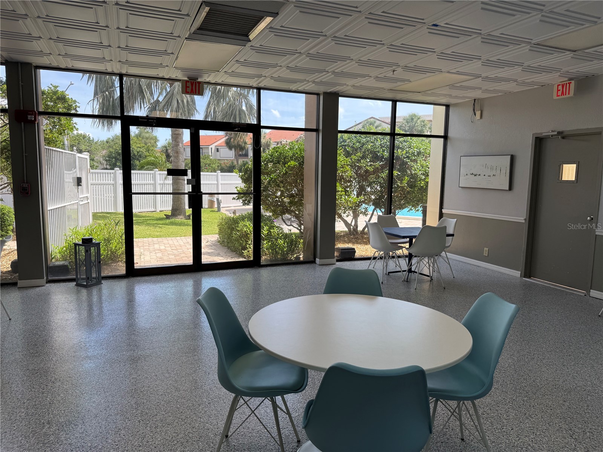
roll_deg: +1.1
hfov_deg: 71.6
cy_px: 226
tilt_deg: -3.7
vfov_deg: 56.8
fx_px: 418
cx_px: 302
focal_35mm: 24
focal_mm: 6.76
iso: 80
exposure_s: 1/336
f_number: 1.78
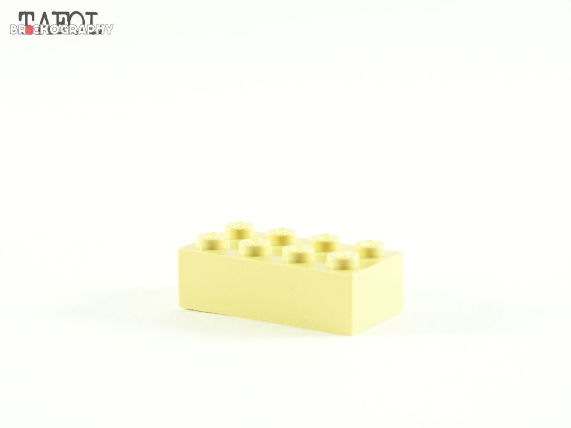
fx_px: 2111
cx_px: 286
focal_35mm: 128
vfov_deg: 11.6
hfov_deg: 15.4
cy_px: 214
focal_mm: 21.2
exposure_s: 1/60
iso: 400
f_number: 4
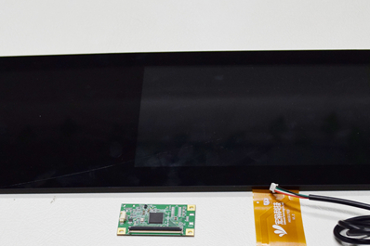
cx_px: 192
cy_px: 183
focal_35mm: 66
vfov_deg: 20.4
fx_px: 678
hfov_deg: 30.5
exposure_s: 1/125
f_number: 5
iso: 640
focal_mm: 24
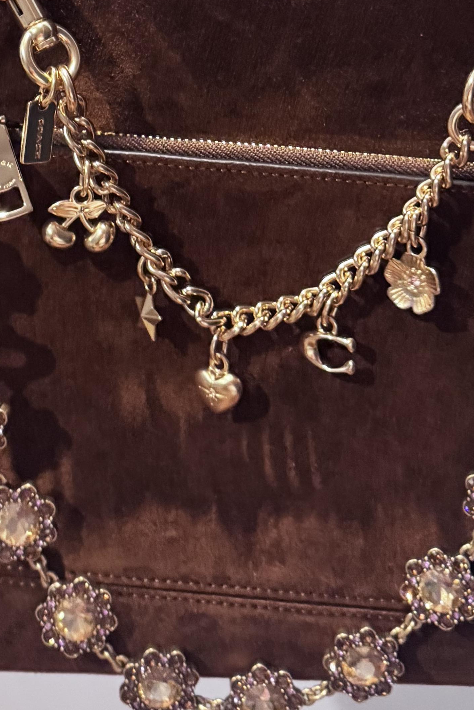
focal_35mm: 67
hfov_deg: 20.3
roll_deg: -2.3
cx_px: 209
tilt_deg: -16.5
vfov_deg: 27.9
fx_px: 1323
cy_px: -39
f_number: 1.78
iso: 640
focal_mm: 6.76
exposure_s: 1/40
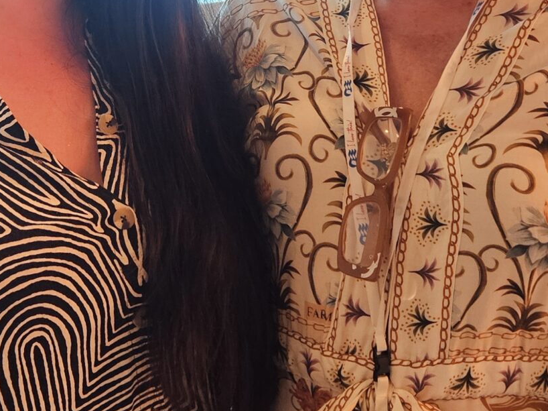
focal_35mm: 72
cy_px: 126
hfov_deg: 26.8
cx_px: 152
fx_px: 1139
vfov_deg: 20.3
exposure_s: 1/60
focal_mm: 5.4
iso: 640
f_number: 1.8
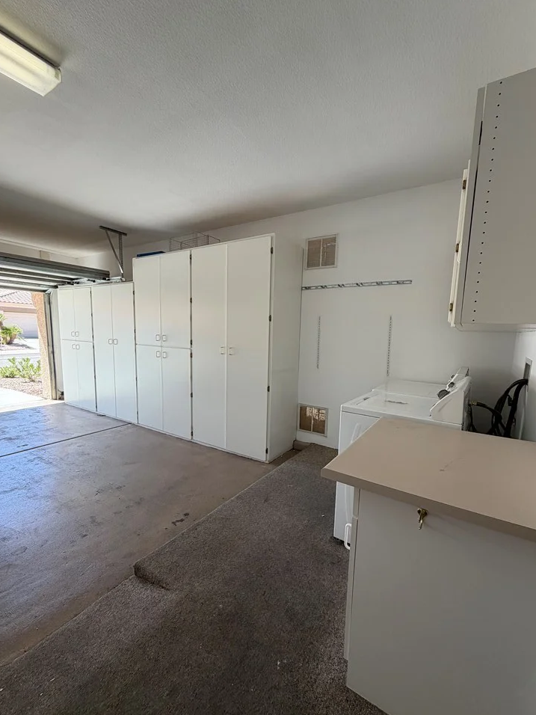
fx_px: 310
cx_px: 274
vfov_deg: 98.1
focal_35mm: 15
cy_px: 374
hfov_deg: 81.7
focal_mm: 2.22
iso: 64
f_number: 2.2
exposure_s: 1/126
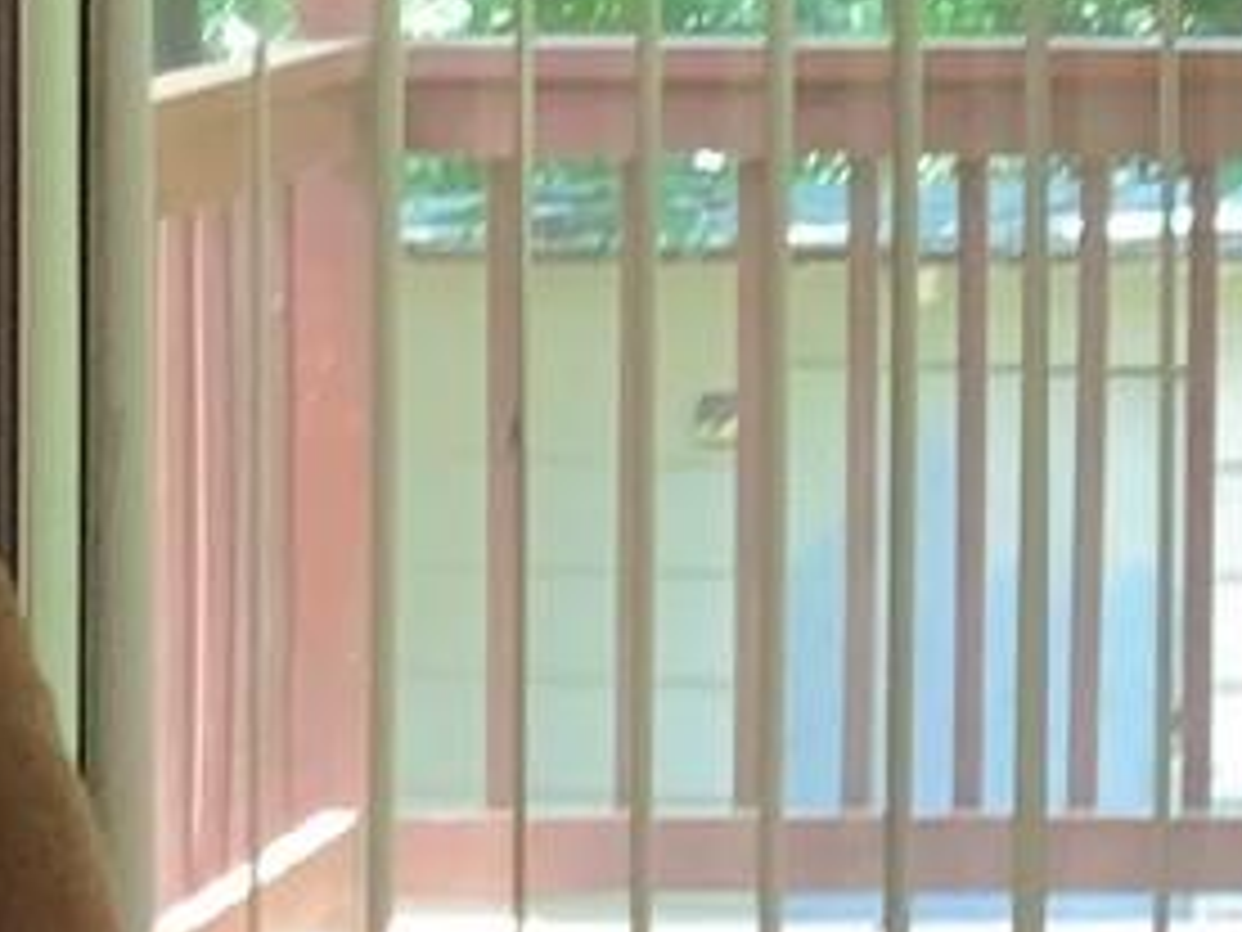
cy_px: -320
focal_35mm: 215
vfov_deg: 6.8
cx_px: 2322
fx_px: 7714
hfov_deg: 8.8
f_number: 1.8
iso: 64
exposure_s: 1/60
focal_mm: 3
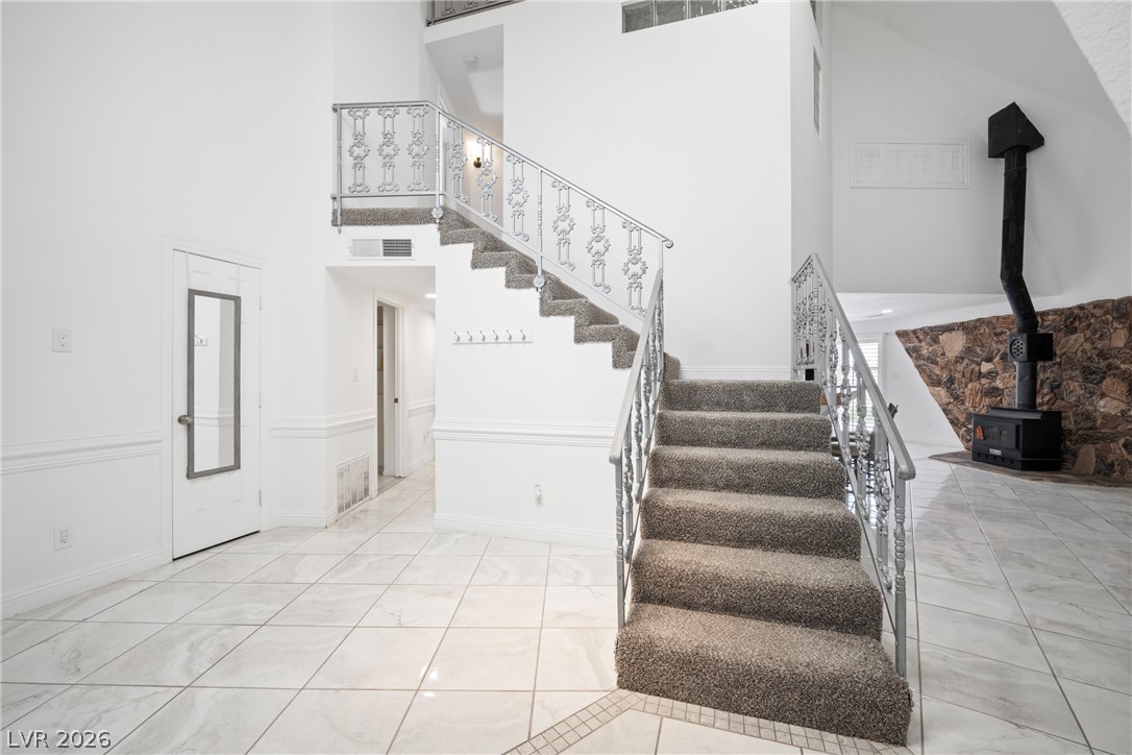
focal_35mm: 14
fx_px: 440
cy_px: 378
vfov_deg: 81.2
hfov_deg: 104.3
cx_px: 566
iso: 100
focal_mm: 14
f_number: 9
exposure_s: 1/1.25
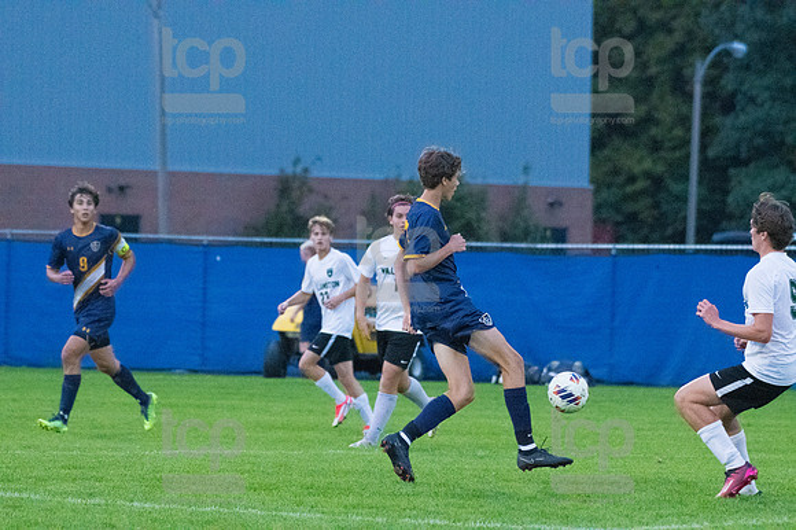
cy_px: 265
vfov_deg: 4.4
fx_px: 6961
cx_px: 398
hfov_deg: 6.5
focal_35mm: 315
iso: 6400
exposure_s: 1/2000
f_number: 5.6
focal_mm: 210
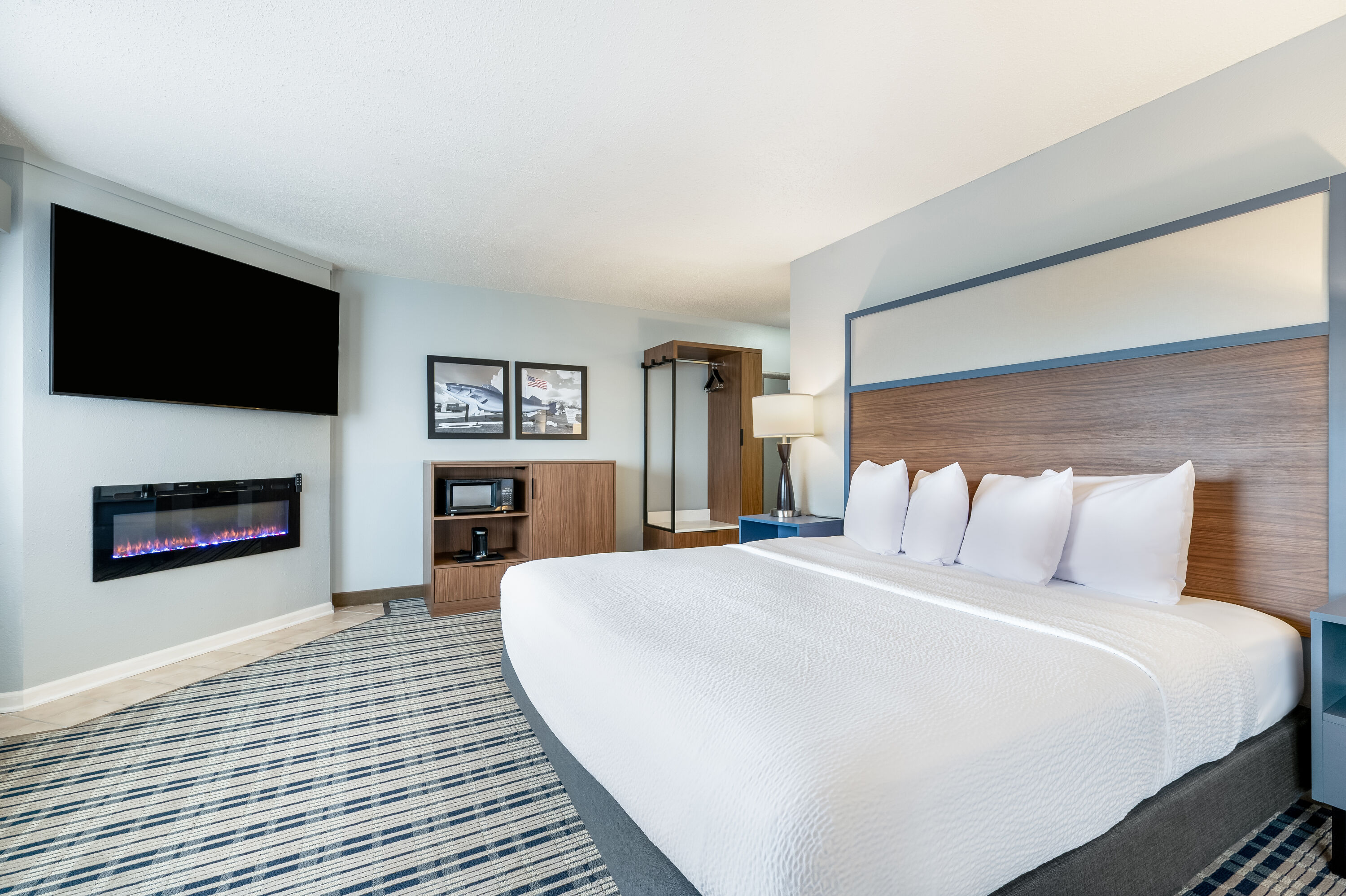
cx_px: 673
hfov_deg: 98.6
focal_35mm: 16
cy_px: 448
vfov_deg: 75.4
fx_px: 579
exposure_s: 1/3
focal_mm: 15.5
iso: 500
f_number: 8
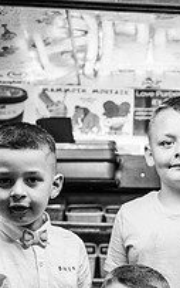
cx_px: 140
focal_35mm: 79
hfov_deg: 16.4
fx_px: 620
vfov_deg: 25.3
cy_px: 260
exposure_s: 1/200
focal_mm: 35
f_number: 2.8
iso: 4000
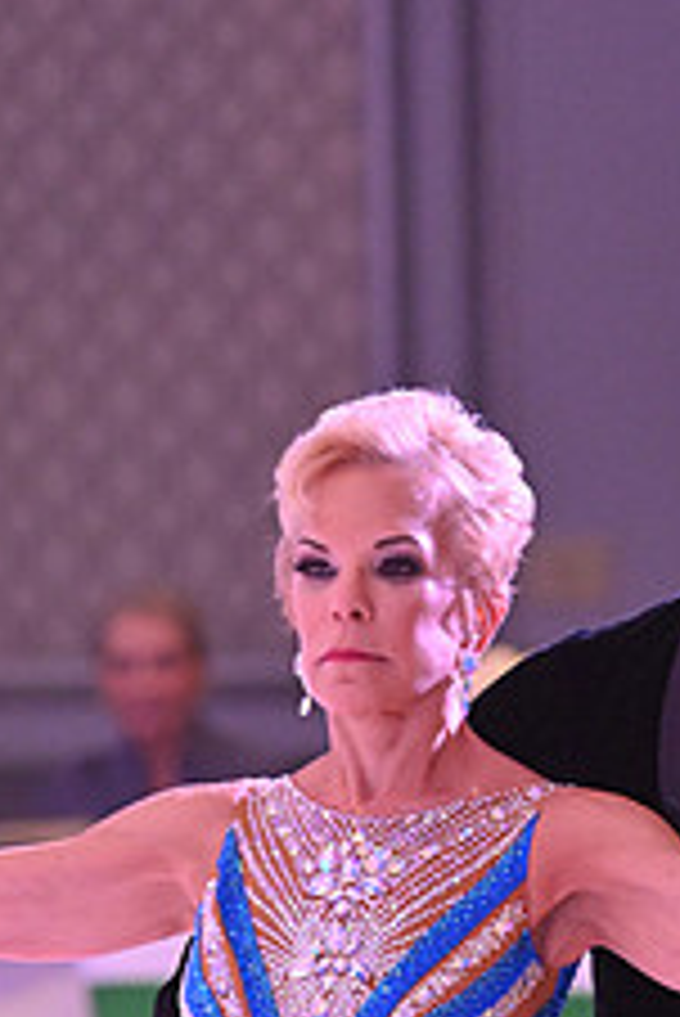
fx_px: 13776
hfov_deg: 2.8
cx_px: 561
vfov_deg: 4.2
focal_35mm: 487
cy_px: 1264
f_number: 5
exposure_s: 1/320
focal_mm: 190
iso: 5000
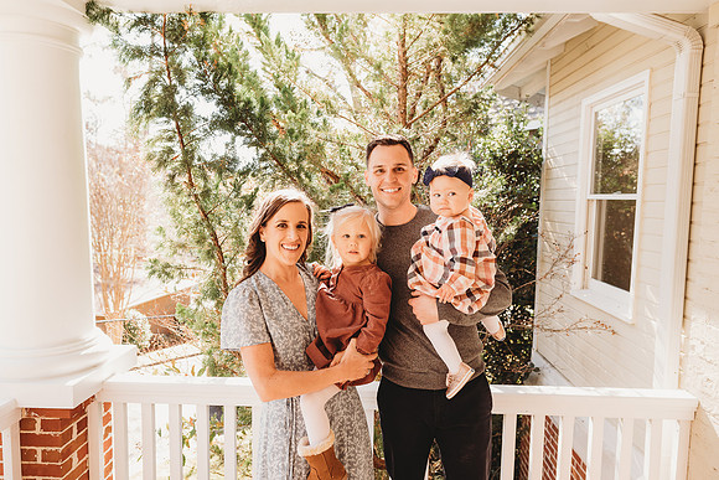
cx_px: 360
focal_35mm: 24
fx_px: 479
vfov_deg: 53.2
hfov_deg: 73.7
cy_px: 240
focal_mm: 24
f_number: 4.5
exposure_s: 1/200
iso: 400
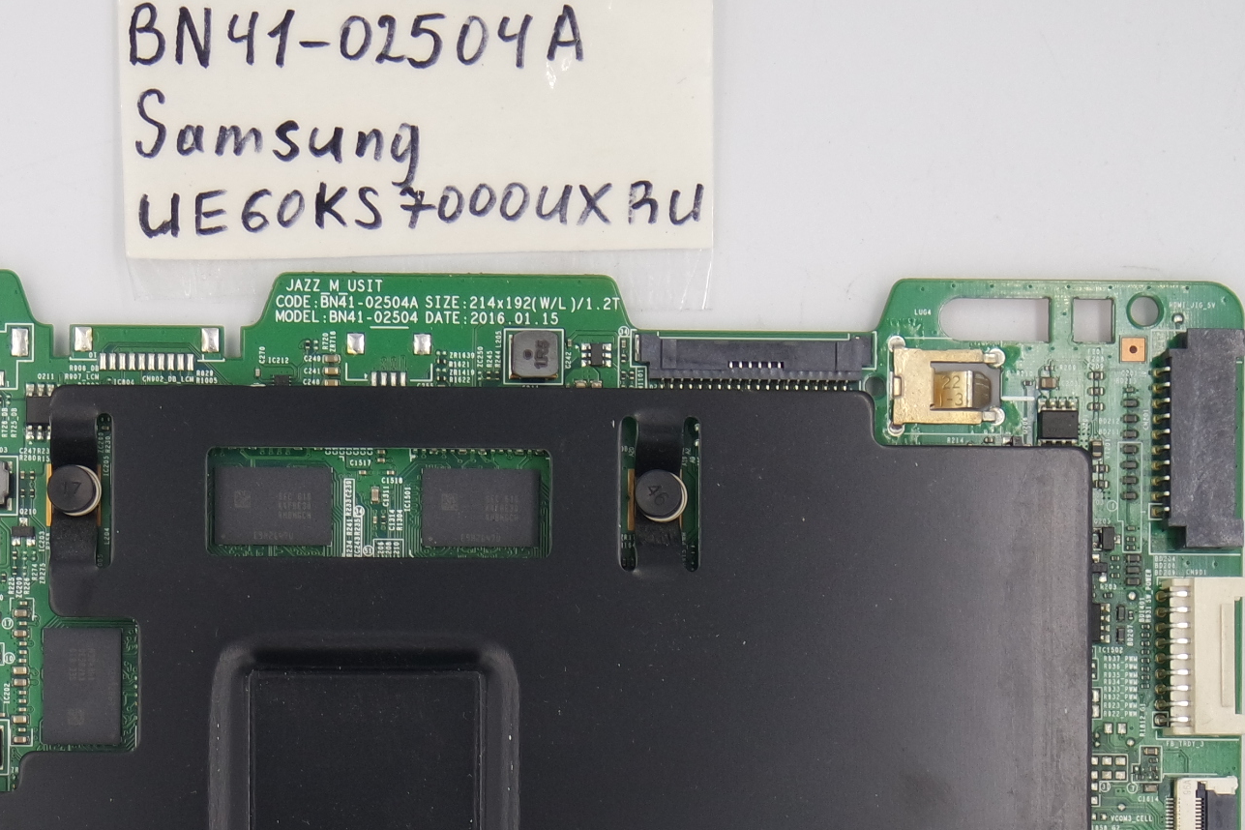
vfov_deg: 12.2
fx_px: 3838
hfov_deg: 18.4
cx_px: 397
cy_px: 874
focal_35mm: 111
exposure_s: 1/100
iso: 200
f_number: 4.5
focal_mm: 18
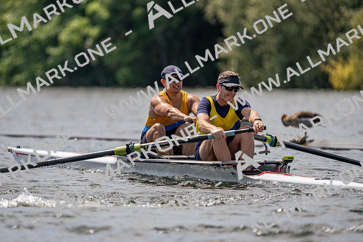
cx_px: 182
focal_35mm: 600
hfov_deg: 3.4
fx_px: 6051
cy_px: 121
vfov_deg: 2.3
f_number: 6.3
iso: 320
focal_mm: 600
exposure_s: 1/2000
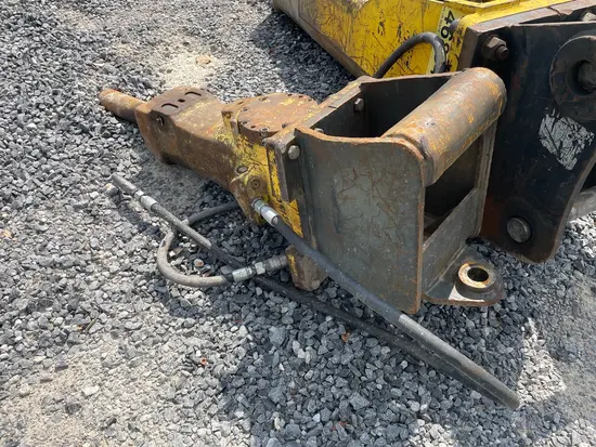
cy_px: 224
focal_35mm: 26
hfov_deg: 67.3
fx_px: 448
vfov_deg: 53.1
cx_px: 298
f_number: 1.6
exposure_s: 1/2053
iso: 32
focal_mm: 4.2
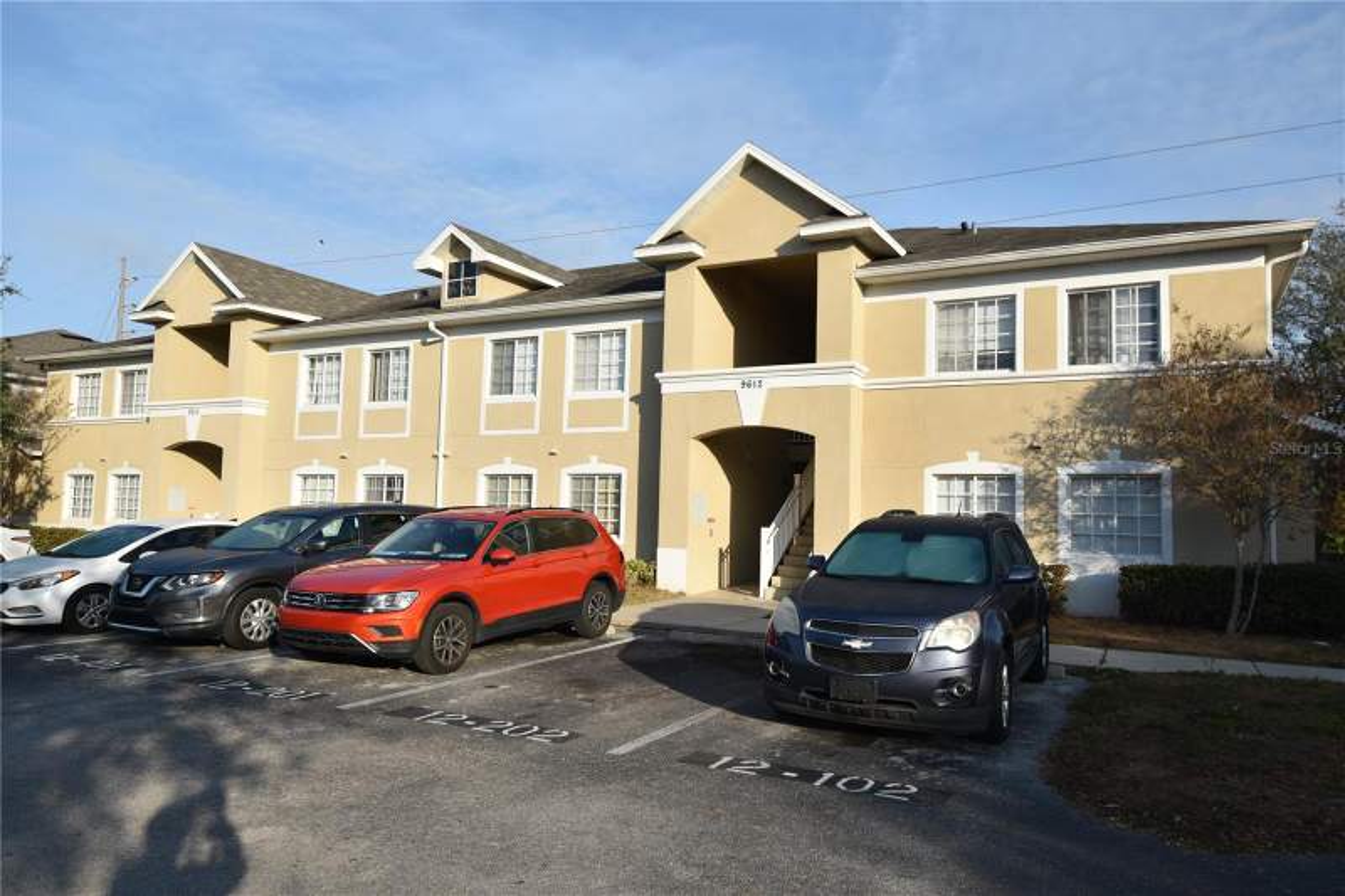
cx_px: 672
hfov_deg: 73.8
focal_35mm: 24
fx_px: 896
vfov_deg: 53.1
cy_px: 448
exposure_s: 1/400
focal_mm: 16
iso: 200
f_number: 7.1
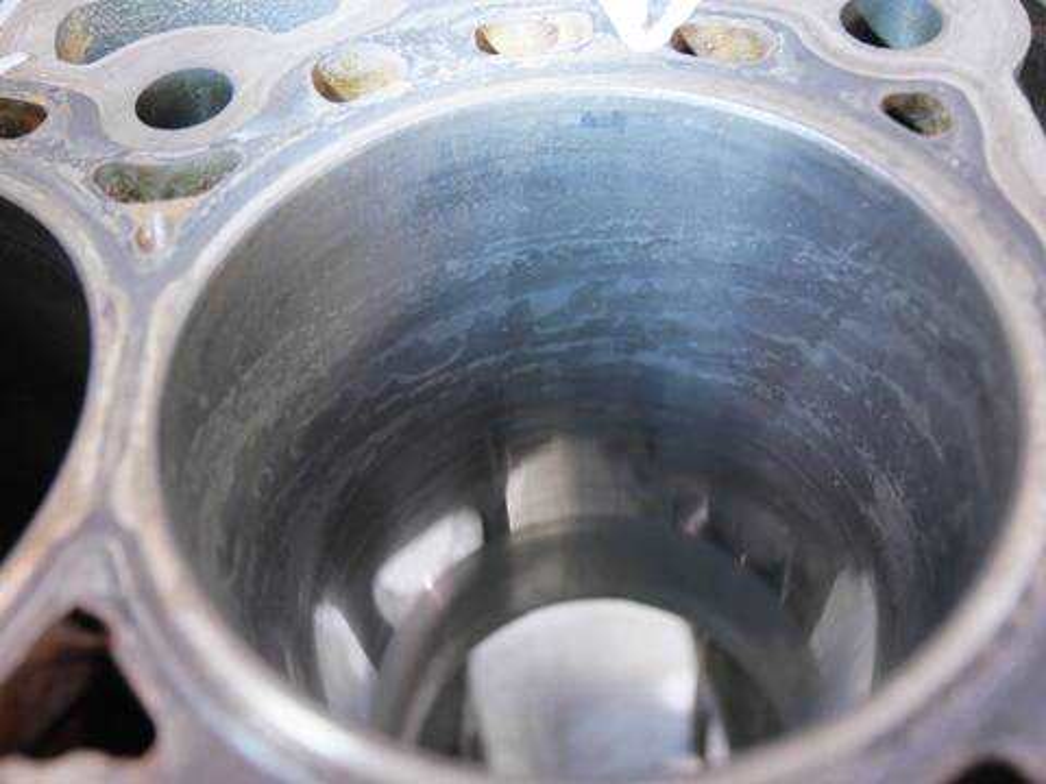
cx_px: 523
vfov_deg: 44.2
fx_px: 967
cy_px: 392
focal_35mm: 32
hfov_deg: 56.8
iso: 640
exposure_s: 1/60
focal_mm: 16
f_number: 4
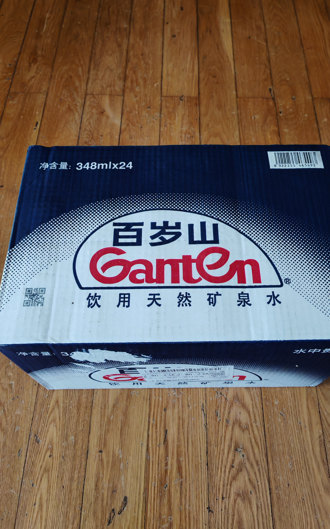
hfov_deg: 43.1
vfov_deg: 64.6
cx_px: 182
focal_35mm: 29
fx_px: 417
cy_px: 265
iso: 1000
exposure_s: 1/33
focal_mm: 5.52
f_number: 1.95
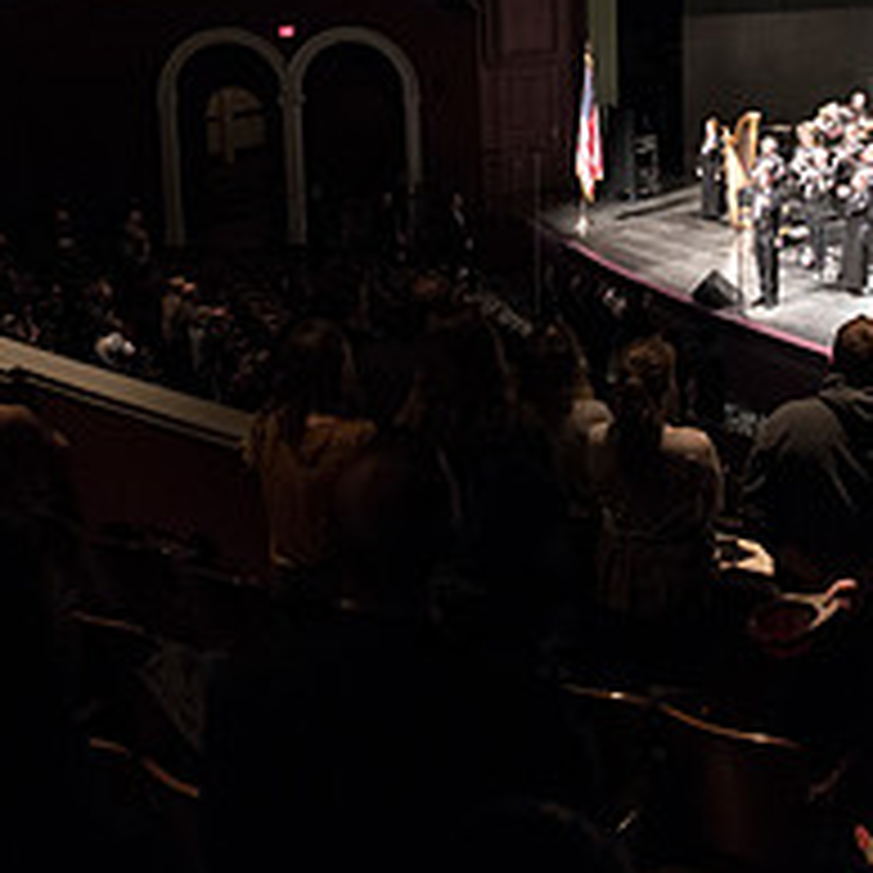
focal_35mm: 61
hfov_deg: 27.8
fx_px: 1740
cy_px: 56
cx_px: 639
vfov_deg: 27.0
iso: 4000
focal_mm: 24
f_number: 2.8
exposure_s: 1/125
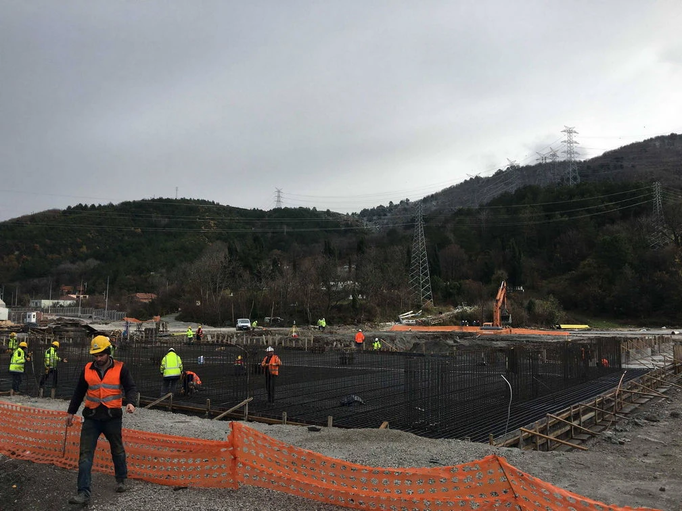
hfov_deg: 61.7
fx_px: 571
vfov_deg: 48.2
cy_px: 256
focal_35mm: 29
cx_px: 341
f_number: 2.2
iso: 25
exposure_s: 1/927
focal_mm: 4.15
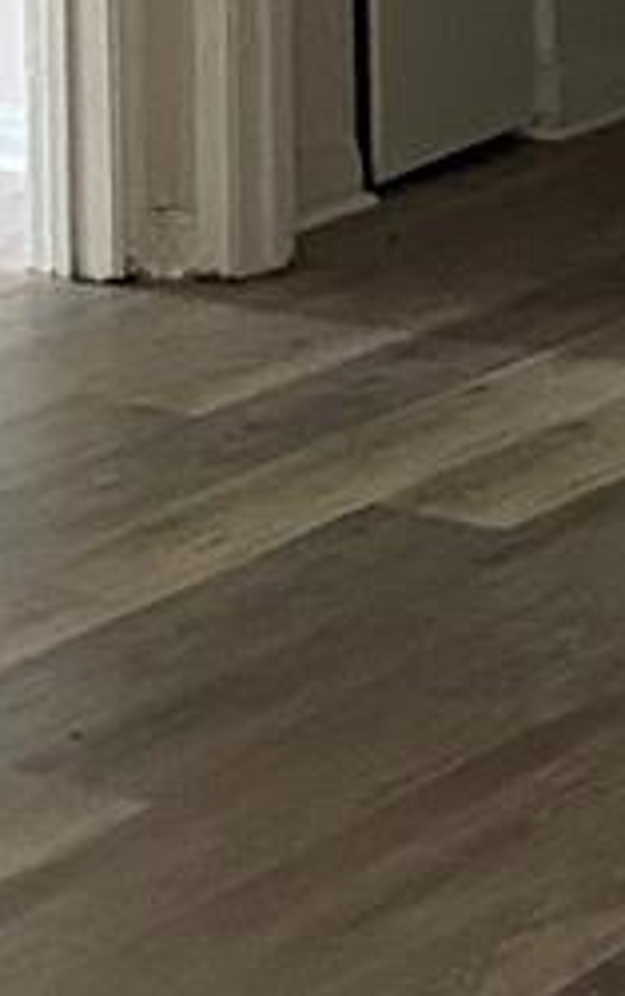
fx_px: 4590
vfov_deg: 11.0
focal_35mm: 169
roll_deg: +0.7
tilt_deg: +4.0
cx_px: 215
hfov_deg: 7.8
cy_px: -1167
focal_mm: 4.25
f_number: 1.8
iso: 320
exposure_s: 1/60
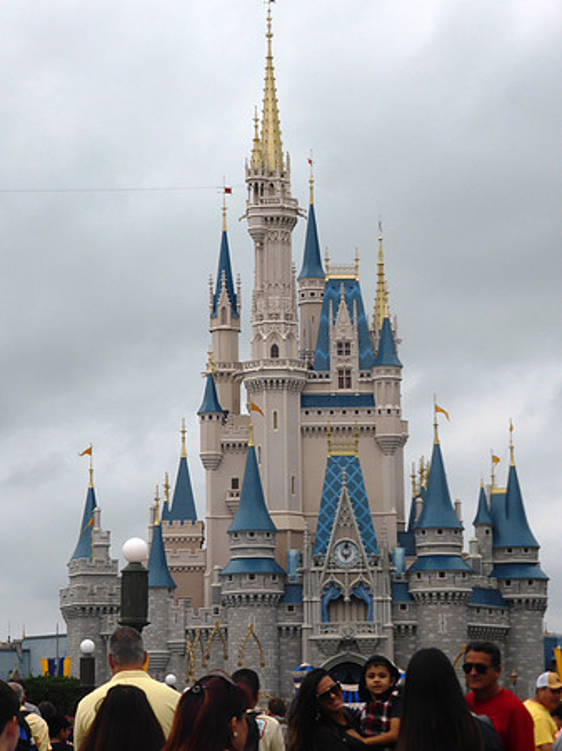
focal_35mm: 104
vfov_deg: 18.9
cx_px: 281
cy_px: 376
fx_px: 2253
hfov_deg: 14.2
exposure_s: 1/640
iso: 100
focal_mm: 17.1
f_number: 5.3
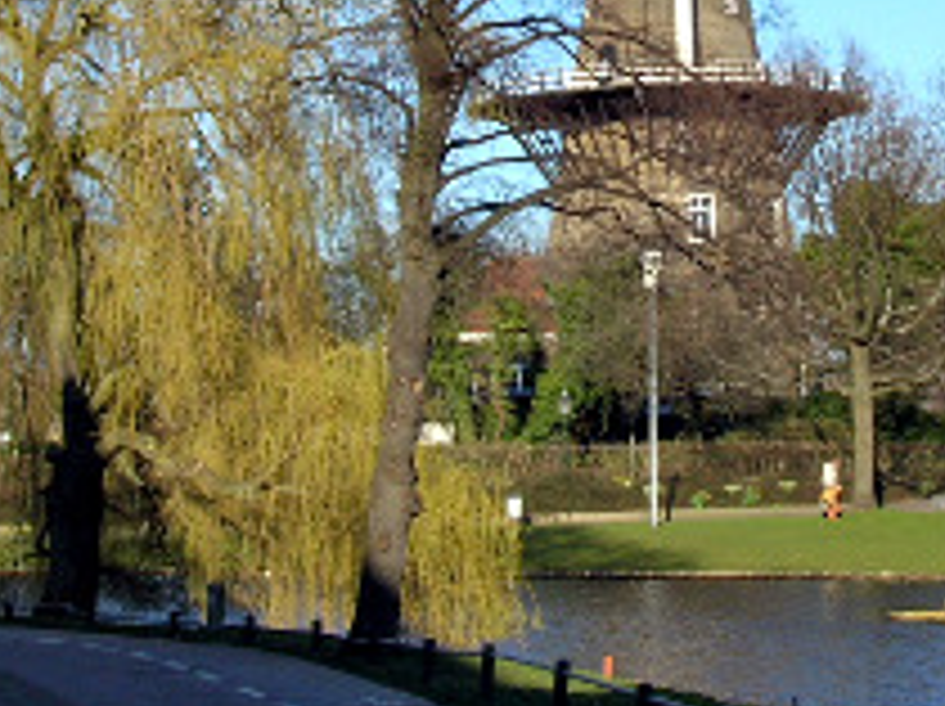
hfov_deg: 21.4
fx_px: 2481
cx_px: 673
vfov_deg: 16.0
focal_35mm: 91
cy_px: 61
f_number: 5.4
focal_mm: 7.7
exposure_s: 1/220
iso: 50
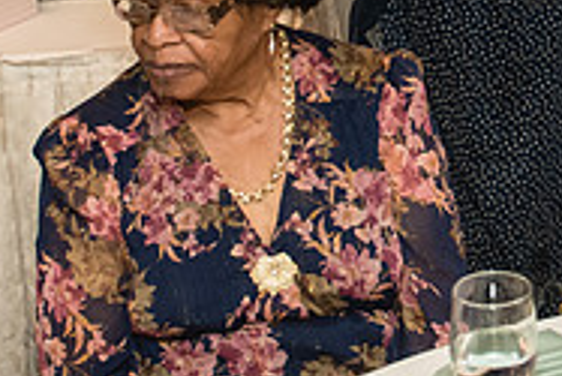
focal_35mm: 114
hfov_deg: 17.4
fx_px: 1781
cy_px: -71
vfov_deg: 11.8
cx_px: 607
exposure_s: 1/160
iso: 1600
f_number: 3.5
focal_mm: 24
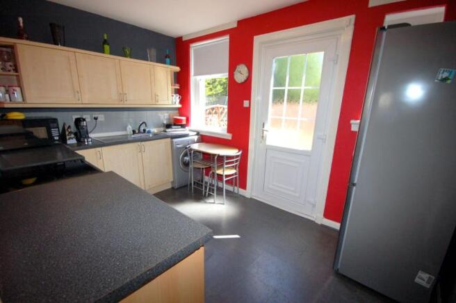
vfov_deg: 77.2
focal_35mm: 15
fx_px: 190
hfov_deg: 100.4
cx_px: 228
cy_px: 152
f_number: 6.3
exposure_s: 1/160
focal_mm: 10
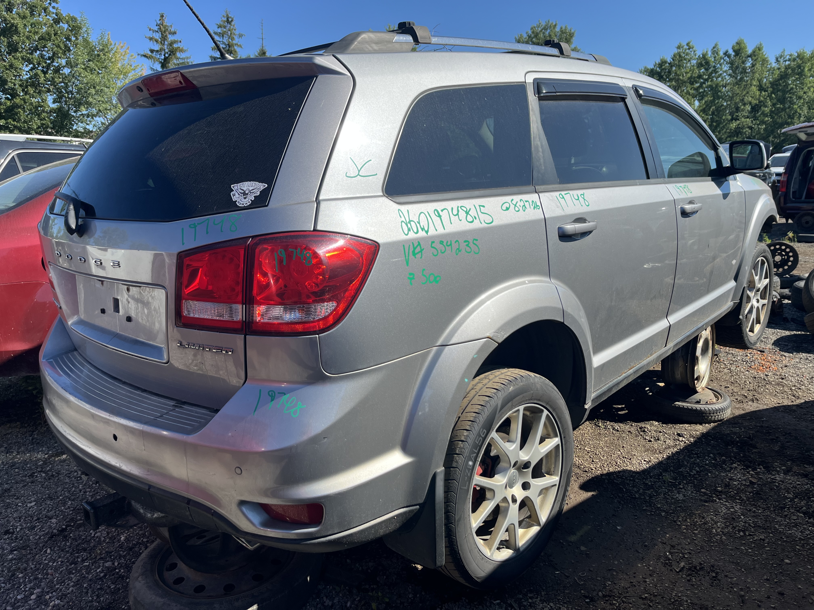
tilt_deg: -10.5
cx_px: 407
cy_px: 305
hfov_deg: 67.3
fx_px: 611
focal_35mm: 26
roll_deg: +1.6
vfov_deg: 53.1
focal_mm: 5.1
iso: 50
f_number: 1.6
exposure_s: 1/2410
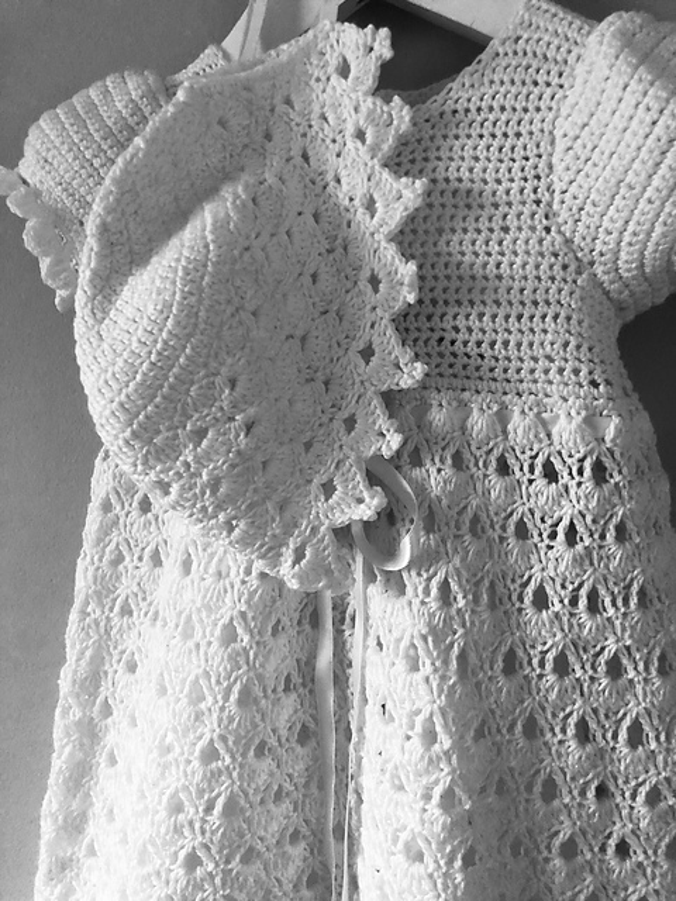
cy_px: 450
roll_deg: -0.5
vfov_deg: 63.4
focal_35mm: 28
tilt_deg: -6.1
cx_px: 338
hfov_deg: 49.7
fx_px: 729
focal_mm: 4
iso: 100
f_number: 1.8
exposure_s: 1/15
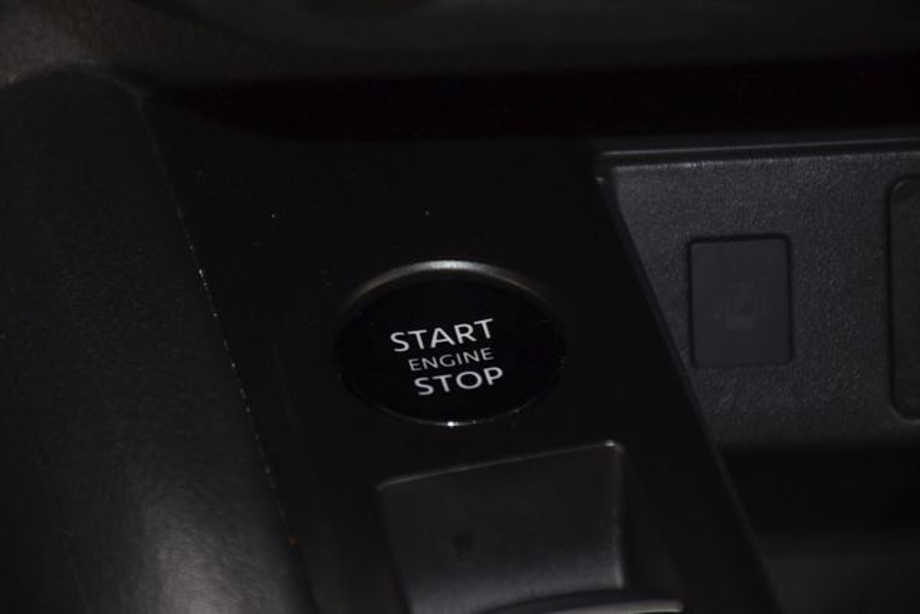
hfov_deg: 9.8
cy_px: 307
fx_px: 5368
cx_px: 460
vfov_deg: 6.5
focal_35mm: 210
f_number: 5.6
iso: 1250
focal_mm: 140
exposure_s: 1/50
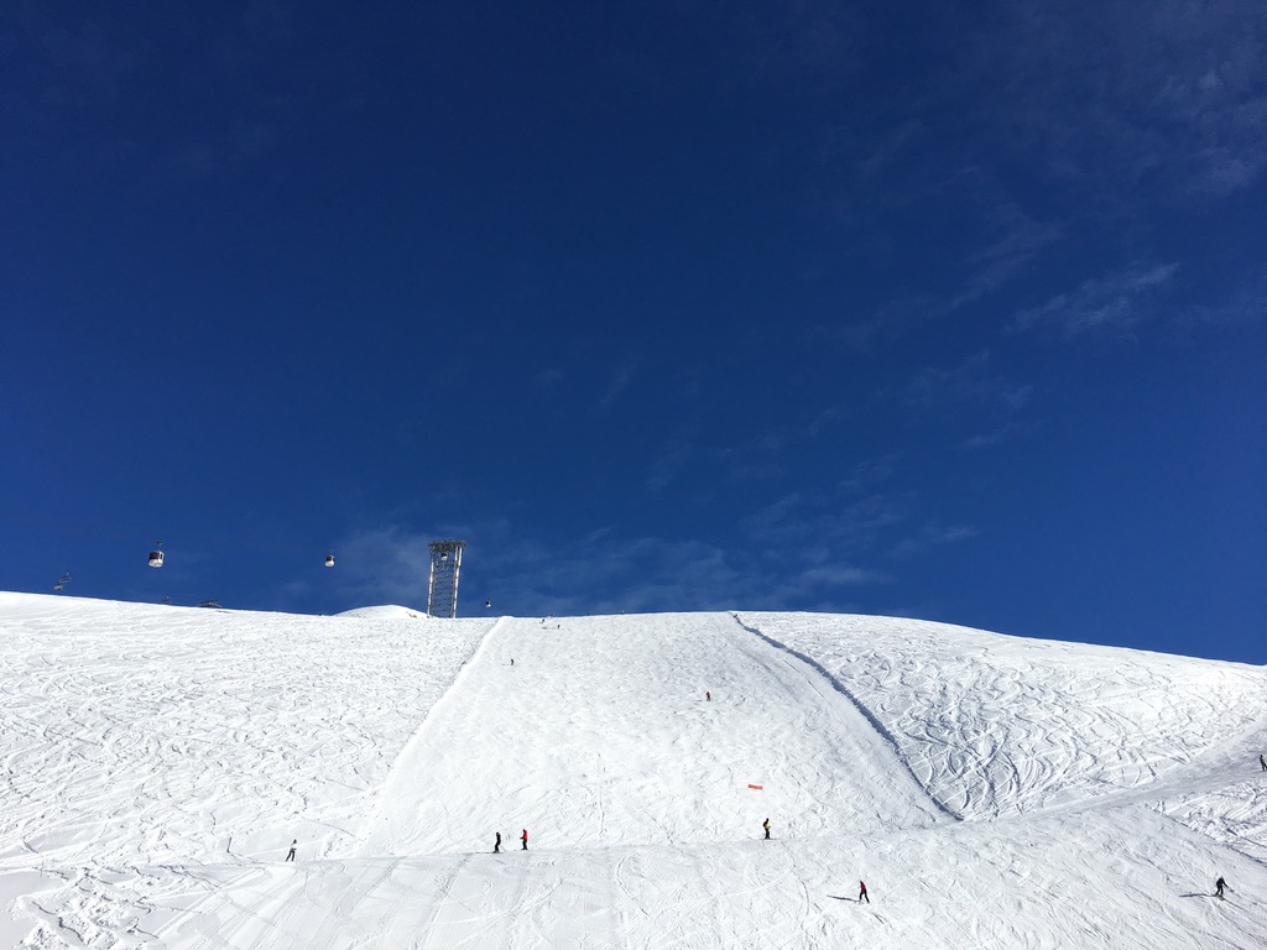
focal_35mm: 29
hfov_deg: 61.7
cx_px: 634
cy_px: 475
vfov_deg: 48.2
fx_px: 1061
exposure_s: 1/4049
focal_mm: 4.15
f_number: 2.2
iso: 25
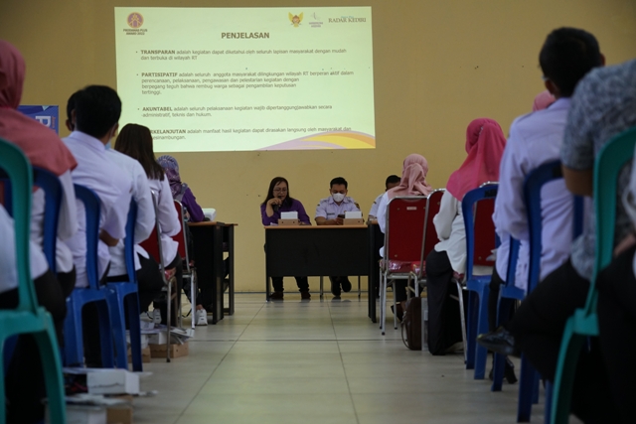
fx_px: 1219
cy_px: 212
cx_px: 318
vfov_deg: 19.7
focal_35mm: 69
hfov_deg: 29.2
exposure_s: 1/250
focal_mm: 69
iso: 1600
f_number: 4
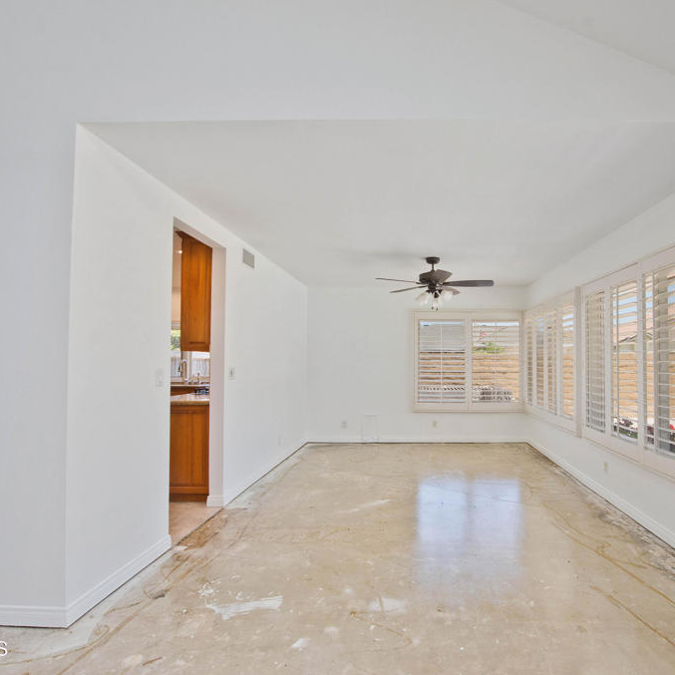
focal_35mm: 18
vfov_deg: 80.7
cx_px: 404
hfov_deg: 79.8
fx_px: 397
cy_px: 339
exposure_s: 1/500
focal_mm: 14
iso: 400
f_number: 5.6
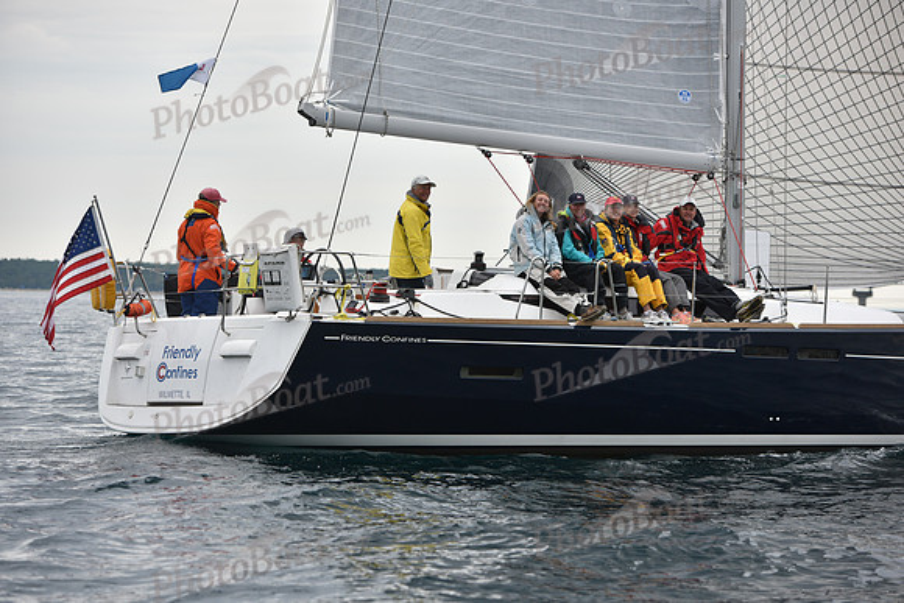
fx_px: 3139
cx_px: 452
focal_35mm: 125
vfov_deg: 11.0
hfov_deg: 16.4
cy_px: 302
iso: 250
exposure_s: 1/800
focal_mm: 125
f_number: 4.5
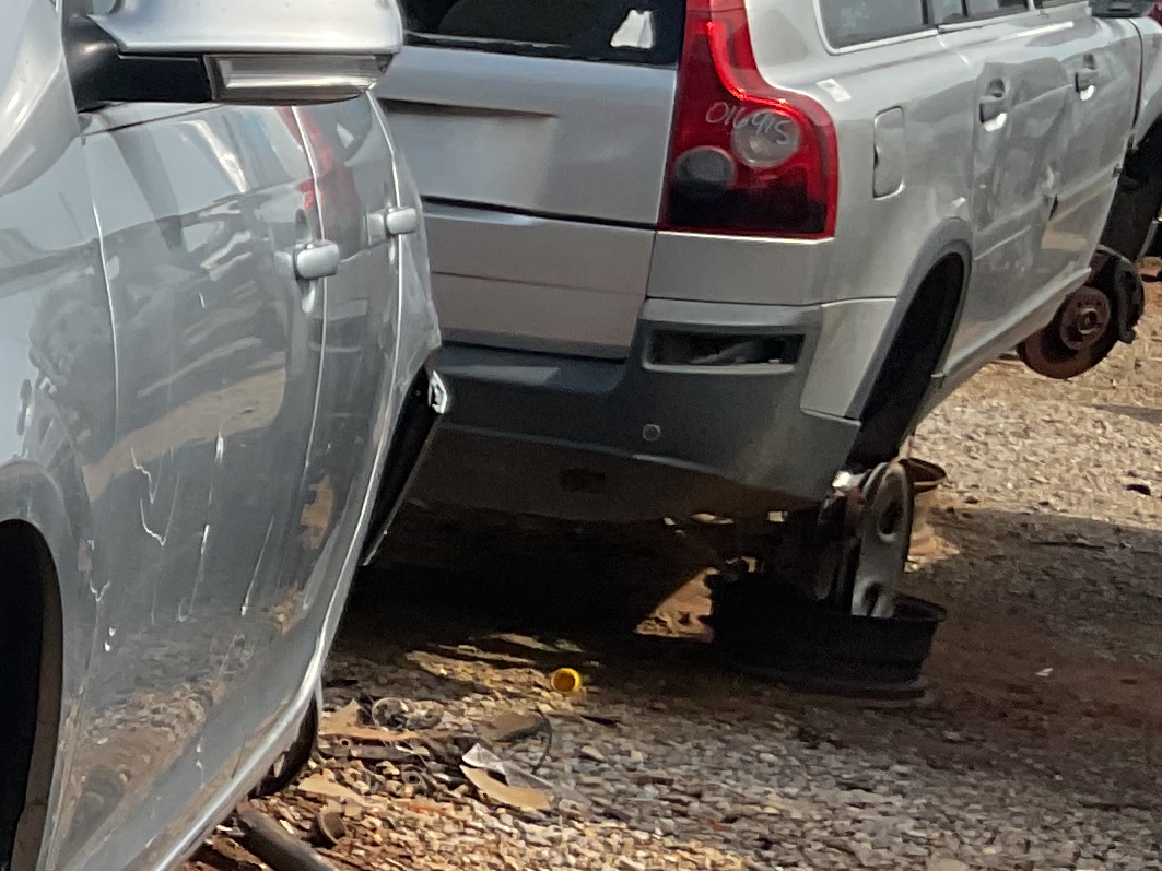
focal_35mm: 110
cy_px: 527
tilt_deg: -12.3
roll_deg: -4.0
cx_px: -832
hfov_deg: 15.7
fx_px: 3692
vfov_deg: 13.4
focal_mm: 3
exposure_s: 1/1848
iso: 16
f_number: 1.8
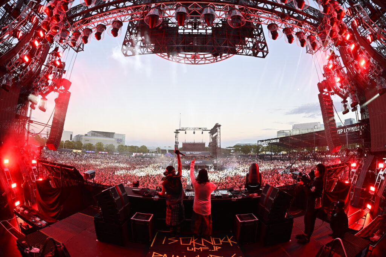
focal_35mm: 15
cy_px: 128
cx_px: 193
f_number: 4
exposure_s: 1/250
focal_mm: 15
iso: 1100
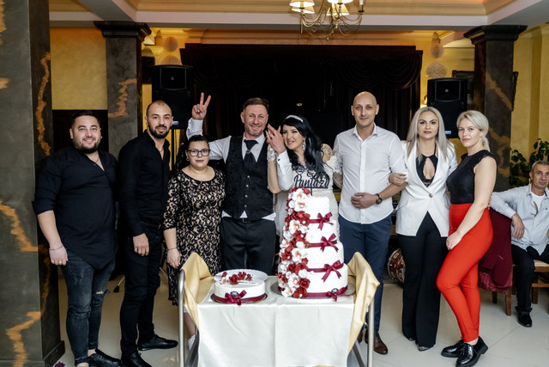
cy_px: 184
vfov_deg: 36.9
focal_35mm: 36
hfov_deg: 53.1
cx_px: 274
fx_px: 549
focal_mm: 24.2
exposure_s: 1/125
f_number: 2.8
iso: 1250
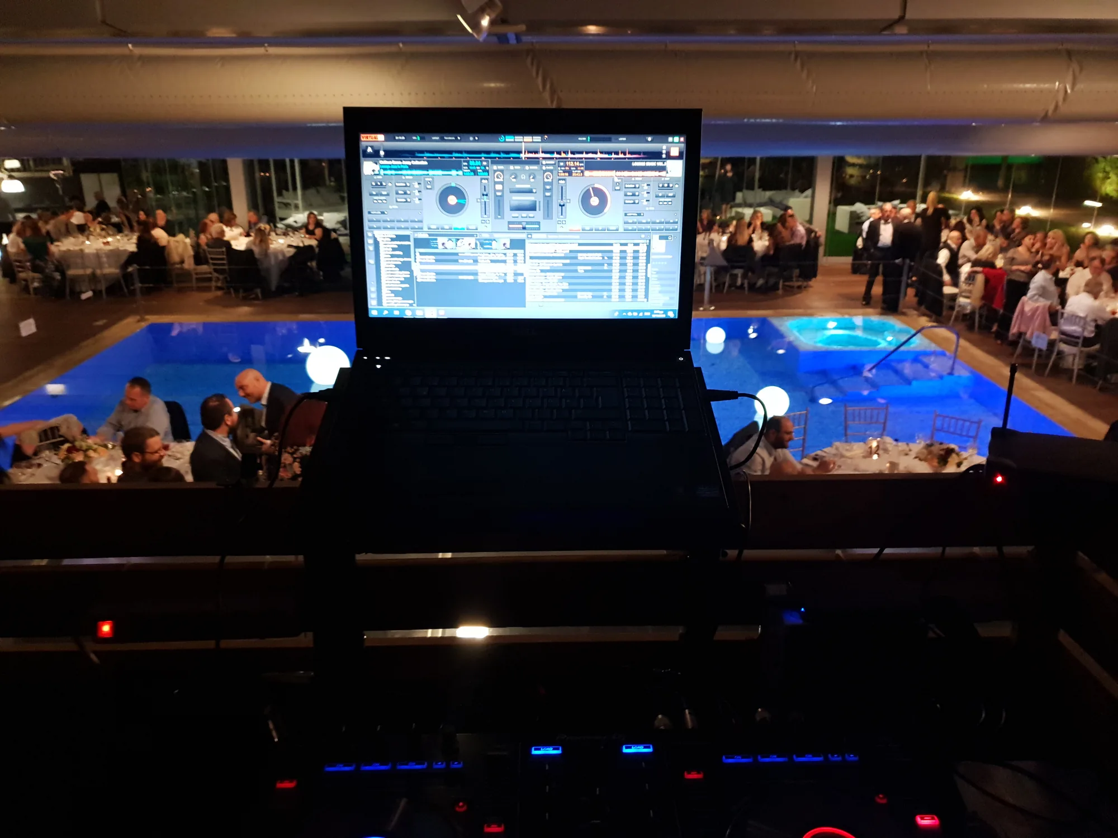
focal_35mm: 26
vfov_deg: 53.1
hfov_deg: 67.3
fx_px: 840
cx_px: 559
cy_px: 419
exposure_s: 1/25
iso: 400
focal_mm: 4.3
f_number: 1.5
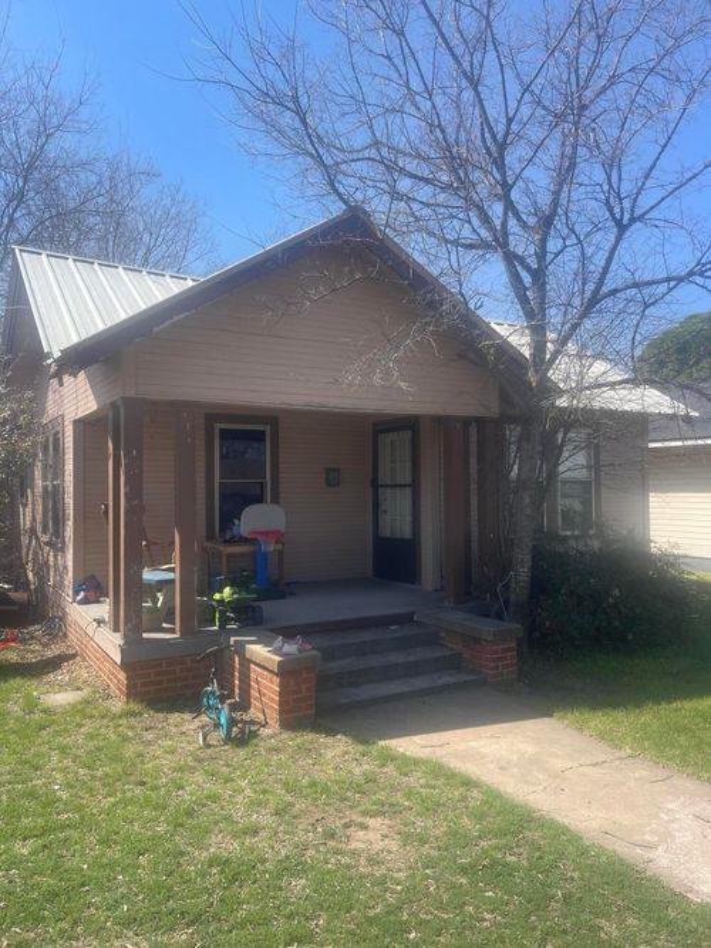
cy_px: 474
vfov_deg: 69.4
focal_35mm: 25
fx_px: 685
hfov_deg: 54.9
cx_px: 356
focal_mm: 5.1
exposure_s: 1/1976
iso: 32
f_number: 1.6
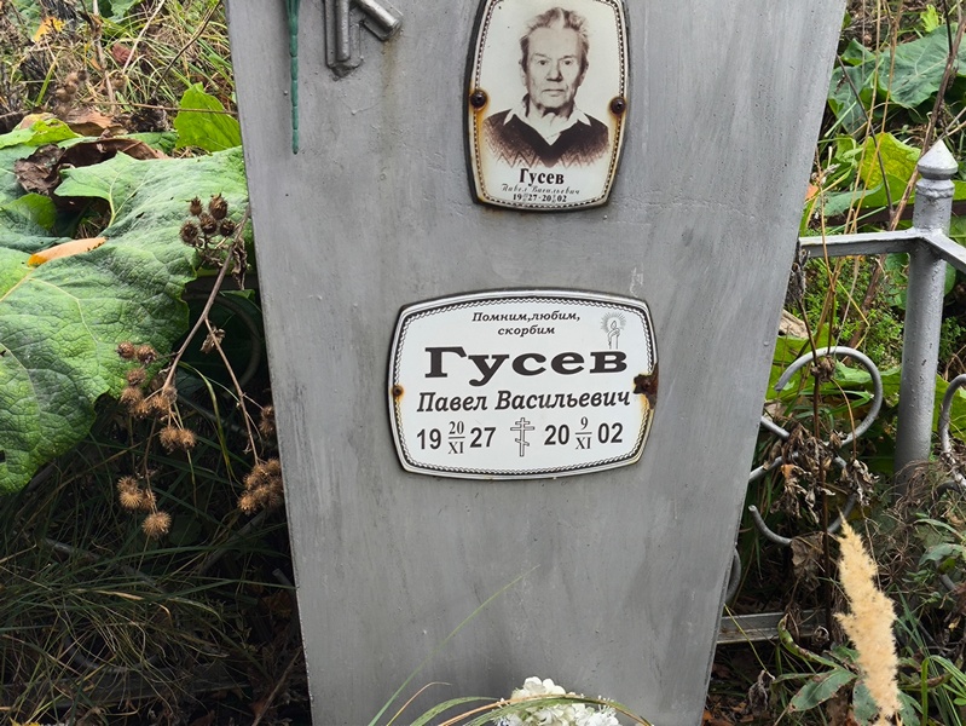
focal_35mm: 50
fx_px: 1396
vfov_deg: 29.1
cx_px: 483
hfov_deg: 38.2
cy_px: 363
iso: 64
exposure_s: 1/120
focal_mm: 4.71
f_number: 1.7
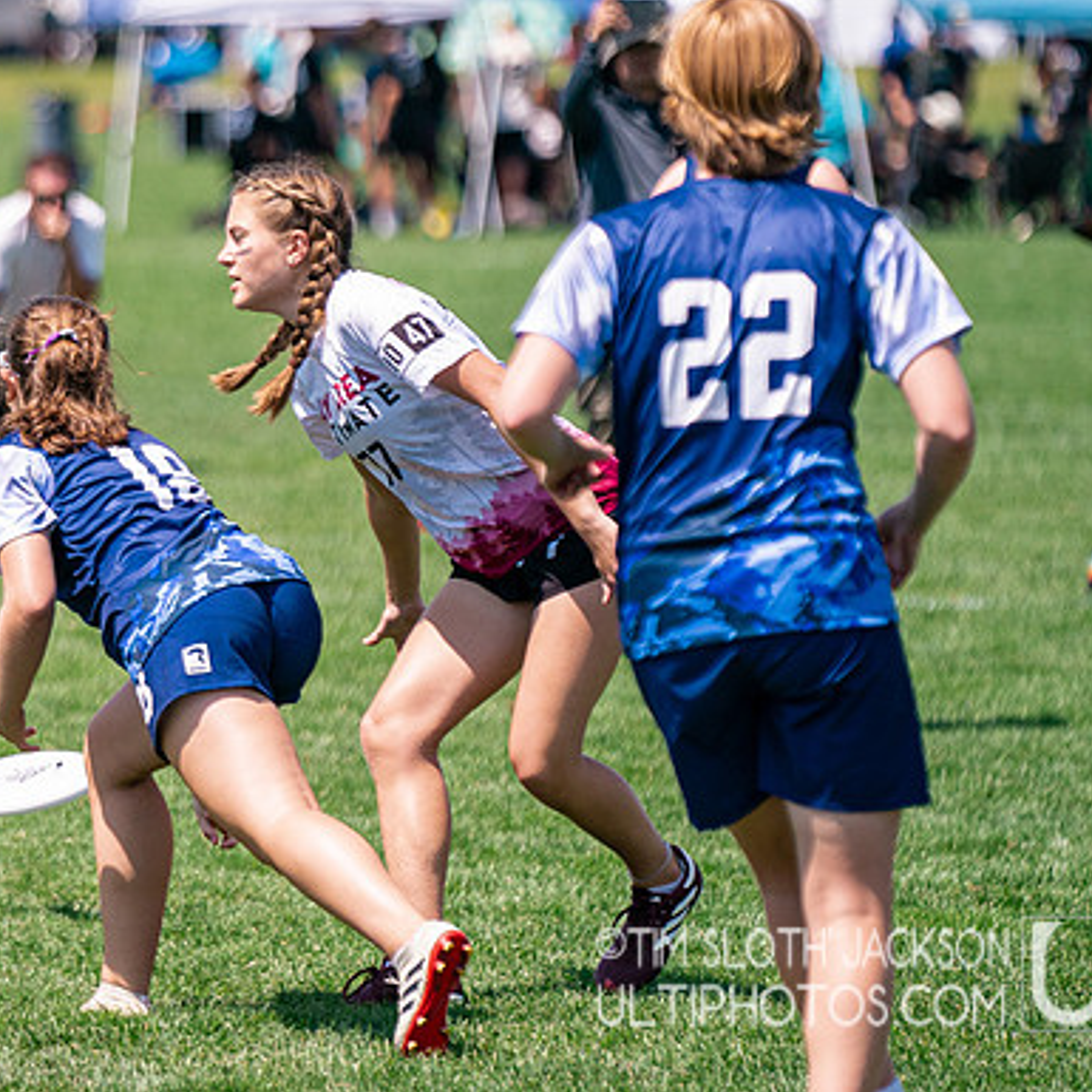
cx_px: -13
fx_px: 13919
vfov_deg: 4.5
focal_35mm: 390
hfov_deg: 4.5
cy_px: 483
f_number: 3.2
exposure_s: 1/5000
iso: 320
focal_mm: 200
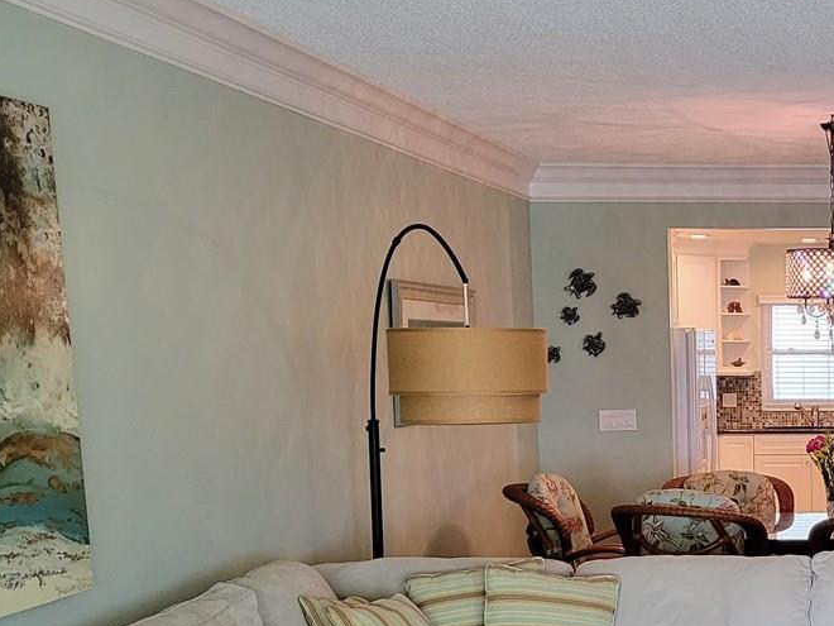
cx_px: 926
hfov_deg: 27.9
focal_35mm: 63
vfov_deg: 22.8
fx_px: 1518
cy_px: 540
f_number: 1.8
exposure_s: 1/120
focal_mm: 5.4
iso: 250
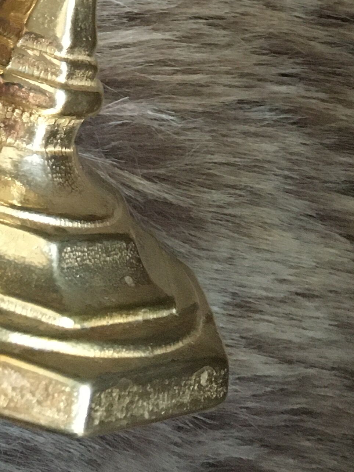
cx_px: 26
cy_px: -203
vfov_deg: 19.2
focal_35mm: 91
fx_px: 1241
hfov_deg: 16.0
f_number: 2.2
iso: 200
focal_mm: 4.15
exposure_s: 1/25
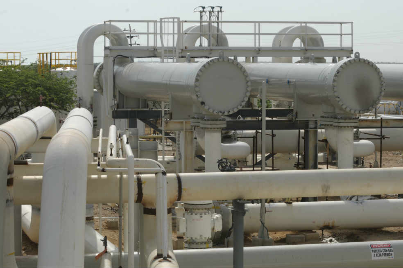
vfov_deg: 13.0
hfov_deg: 19.5
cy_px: 134
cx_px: 202
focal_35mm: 105
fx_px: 1175
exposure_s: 1/160
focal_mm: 70
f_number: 13
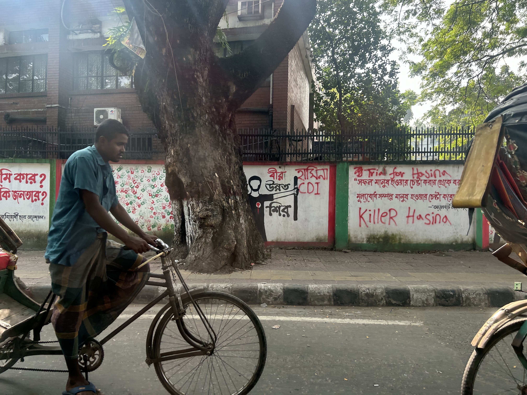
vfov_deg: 53.1
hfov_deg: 67.3
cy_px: 198
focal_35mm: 26
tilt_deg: +2.8
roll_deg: -2.6
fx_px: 396
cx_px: 264
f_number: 1.5
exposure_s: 1/194
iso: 50
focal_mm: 5.7
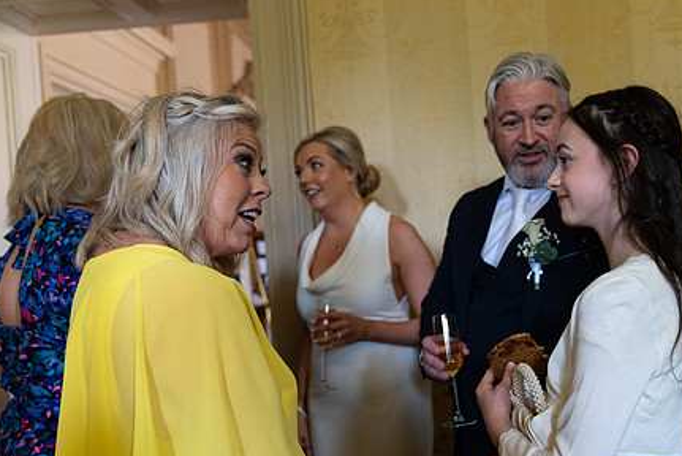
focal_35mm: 39
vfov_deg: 34.2
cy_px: 268
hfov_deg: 49.1
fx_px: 739
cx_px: 424
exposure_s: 1/160
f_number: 2.8
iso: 2000
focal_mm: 29
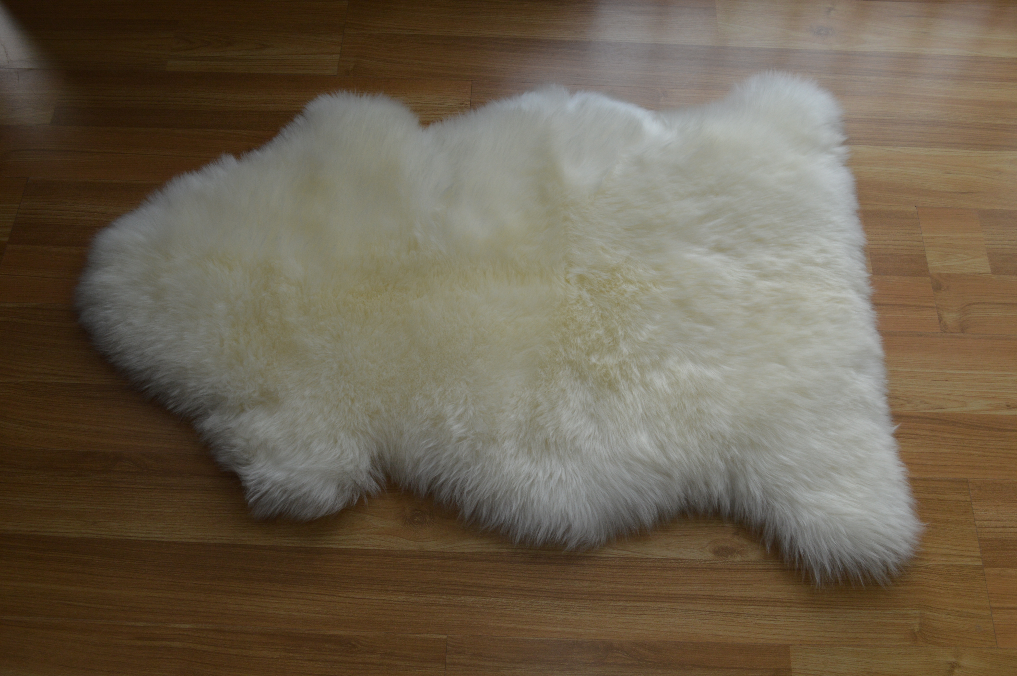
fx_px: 1016
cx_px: 508
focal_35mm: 36
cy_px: 338
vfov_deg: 36.8
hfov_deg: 53.2
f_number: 5.6
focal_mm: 24
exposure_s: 1/125
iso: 360
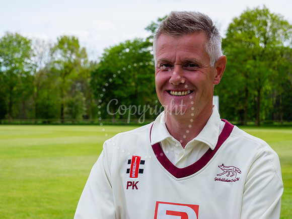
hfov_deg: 22.8
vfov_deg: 17.2
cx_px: 146
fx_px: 725
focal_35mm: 86
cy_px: 110
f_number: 6.3
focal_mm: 43
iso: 200
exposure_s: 1/160
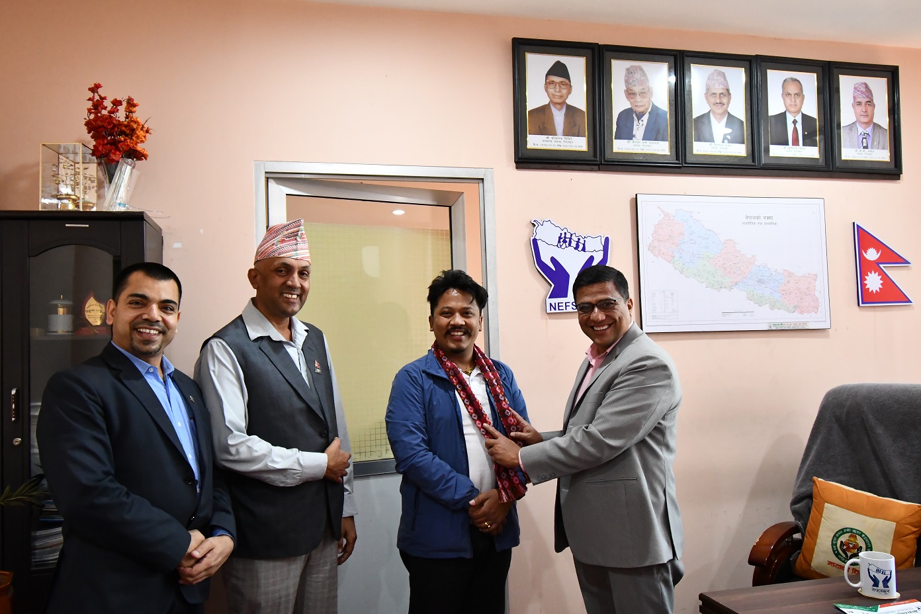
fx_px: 716
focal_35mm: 28
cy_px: 307
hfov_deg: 65.5
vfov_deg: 46.4
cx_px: 460
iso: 4000
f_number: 5.6
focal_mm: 19
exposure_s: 1/60
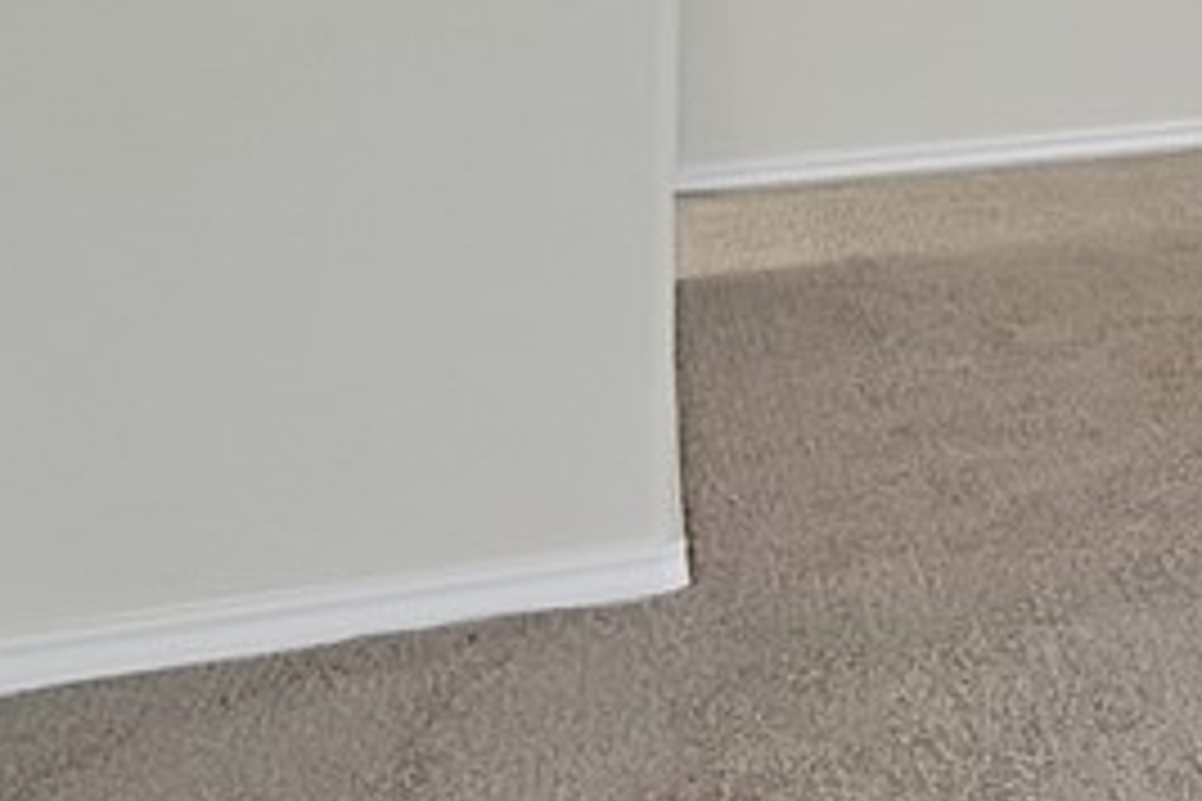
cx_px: 3471
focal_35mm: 90
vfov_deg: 13.9
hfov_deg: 12.1
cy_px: -533
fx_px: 3005
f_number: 9
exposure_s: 1/3
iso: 640
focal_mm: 12
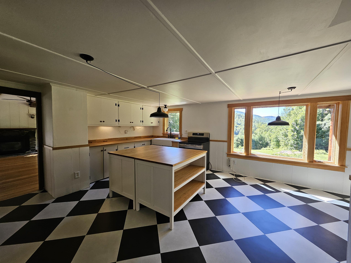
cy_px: 132
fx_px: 132
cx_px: 176
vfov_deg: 89.9
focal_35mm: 13
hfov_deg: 106.2
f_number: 2.2
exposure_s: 1/53
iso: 50
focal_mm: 1.74
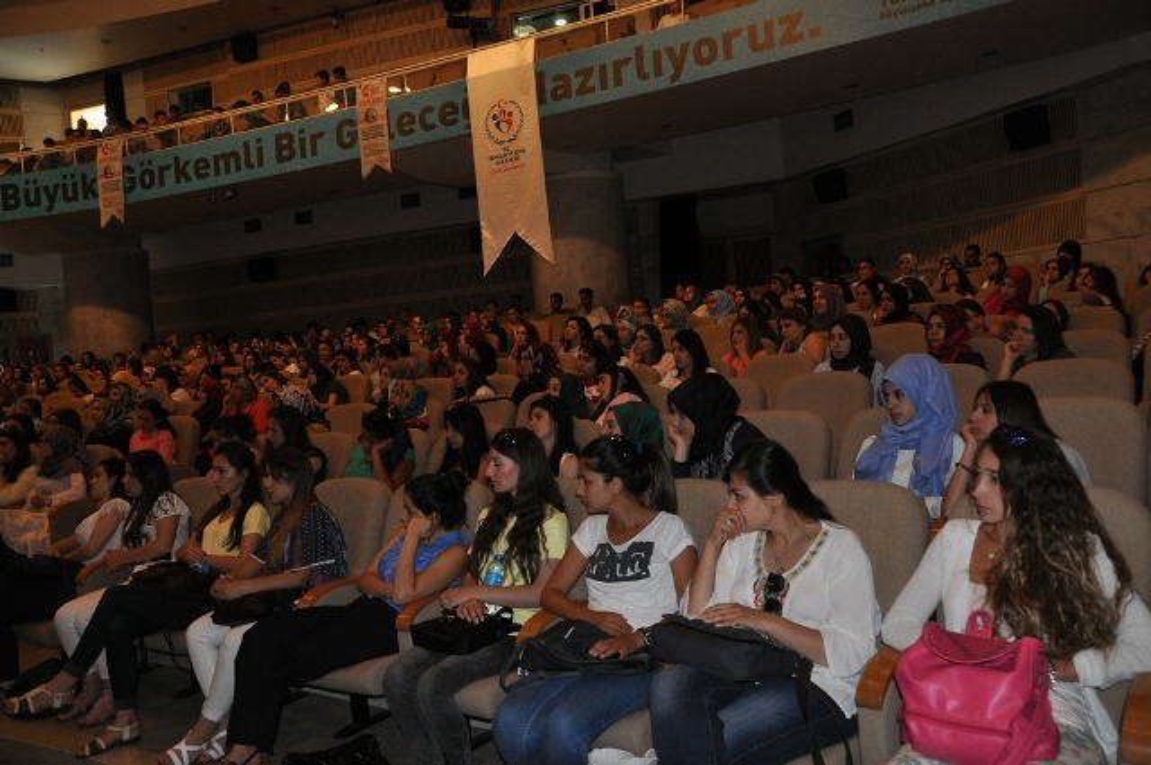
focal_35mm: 30
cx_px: 576
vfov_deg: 43.5
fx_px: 958
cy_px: 382
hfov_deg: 62.0
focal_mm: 20
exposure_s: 1/60
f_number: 4
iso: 1000
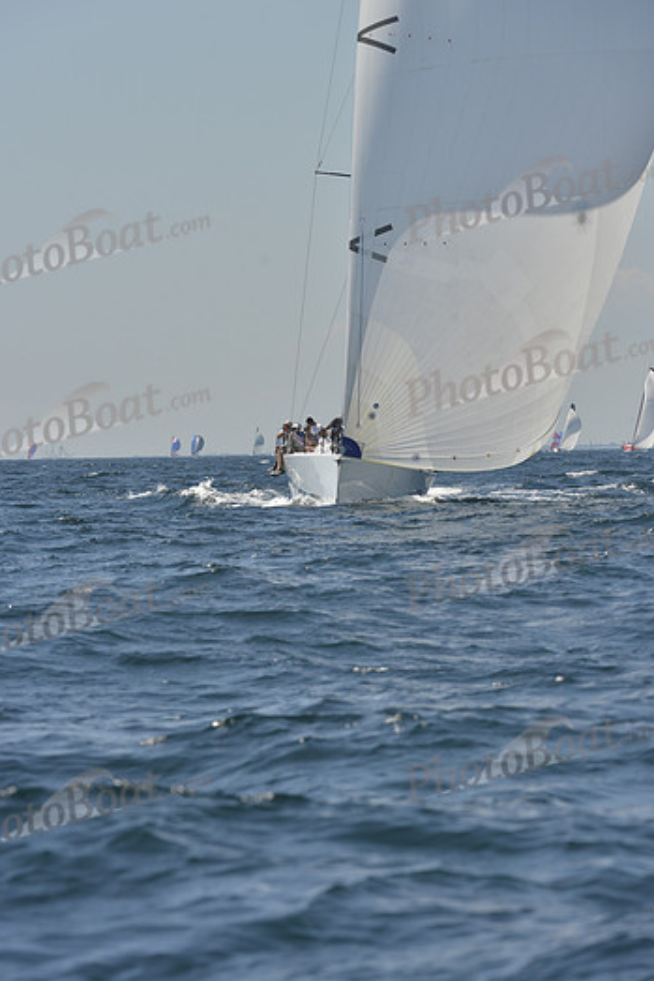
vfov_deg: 9.3
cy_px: 493
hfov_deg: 6.2
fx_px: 6045
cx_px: 308
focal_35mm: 222
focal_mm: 200
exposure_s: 1/1250
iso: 280
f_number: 7.1
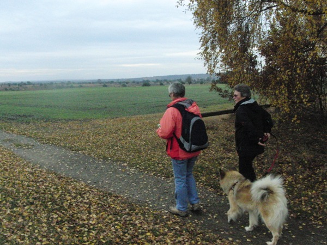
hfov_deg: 50.1
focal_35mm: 37
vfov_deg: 38.7
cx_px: 164
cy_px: 122
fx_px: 350
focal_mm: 6.42
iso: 1600
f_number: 8.5
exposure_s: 1/640
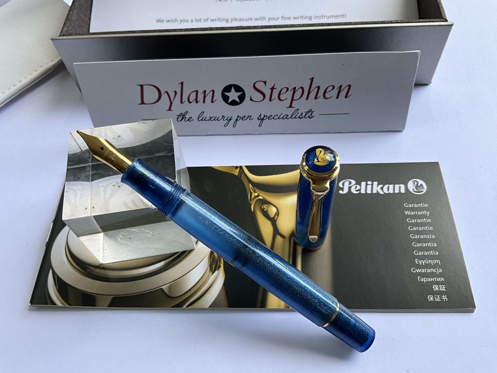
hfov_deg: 61.7
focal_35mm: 29
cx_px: 248
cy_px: 186
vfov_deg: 48.2
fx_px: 416
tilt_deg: -59.3
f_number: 1.8
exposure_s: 1/122
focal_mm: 3
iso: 64
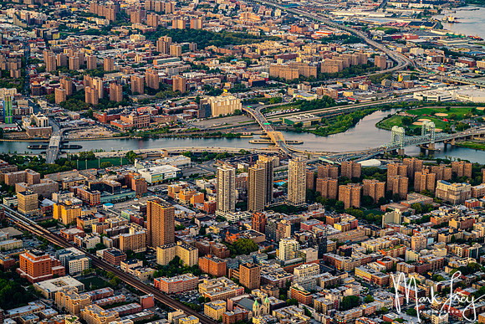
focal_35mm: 82
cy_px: 162
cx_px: 242
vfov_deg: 16.7
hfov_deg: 24.8
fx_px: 1104
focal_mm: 75
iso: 1250
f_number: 2.8
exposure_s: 1/400
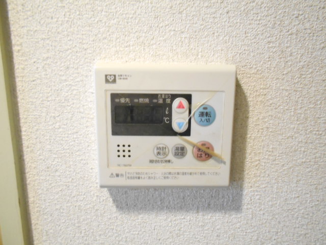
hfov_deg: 67.3
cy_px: 122
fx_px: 245
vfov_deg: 53.1
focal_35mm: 26
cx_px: 163
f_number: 3.2
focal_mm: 4.6
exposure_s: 1/30
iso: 800
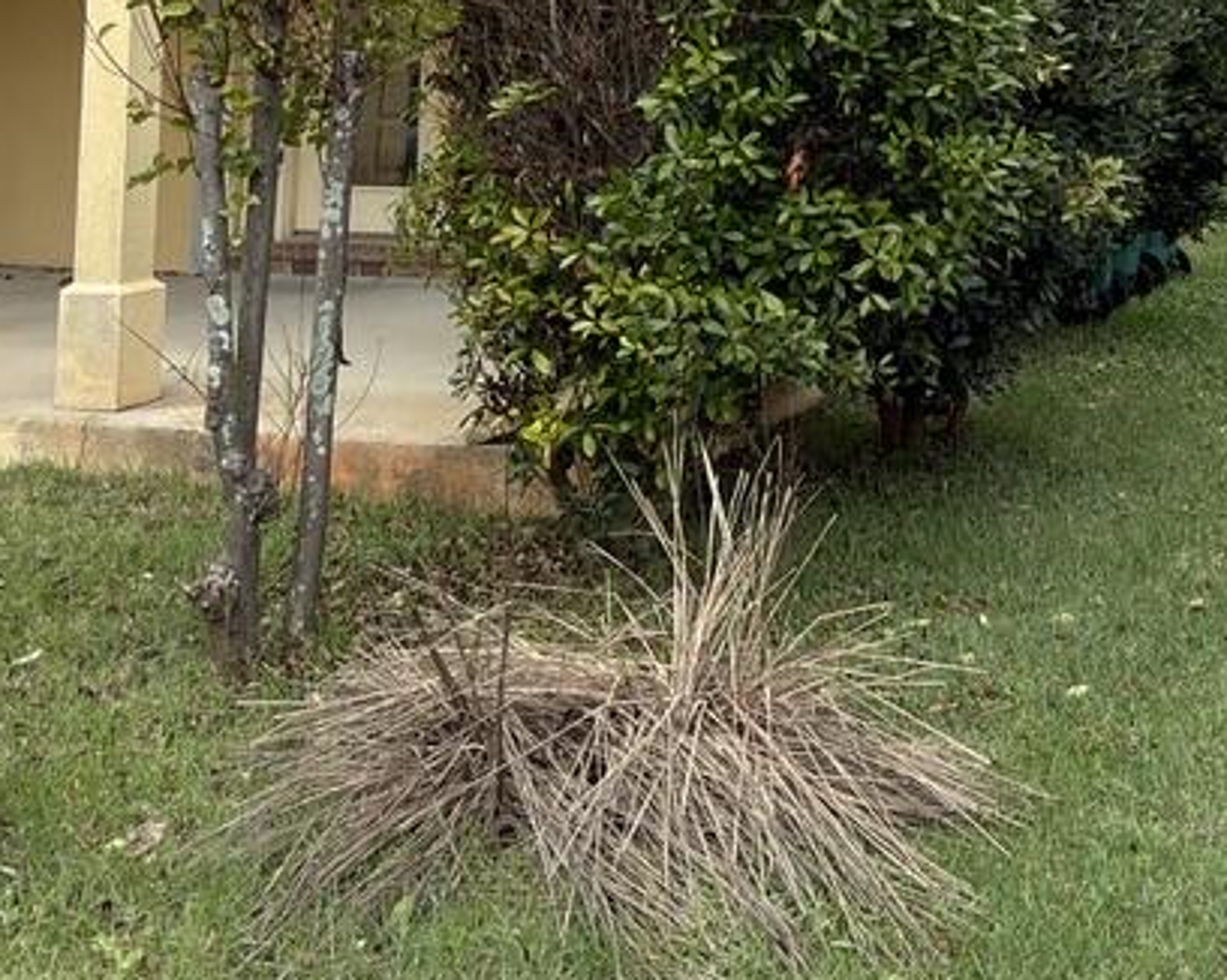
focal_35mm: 49
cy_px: -108
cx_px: 896
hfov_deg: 37.3
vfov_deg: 28.0
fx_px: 1779
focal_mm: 2.22
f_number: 2.2
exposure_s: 1/548
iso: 16
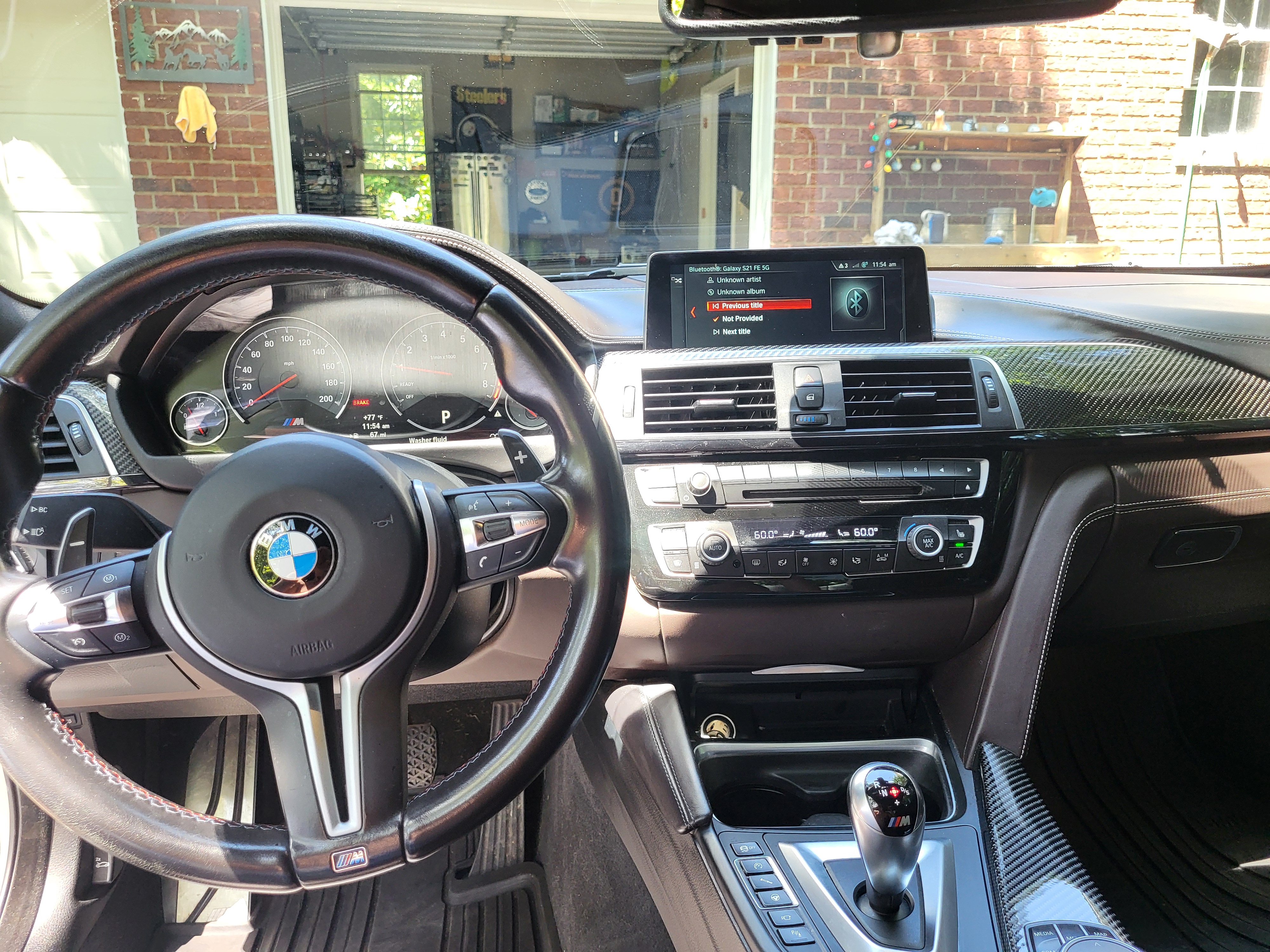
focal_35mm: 26
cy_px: 476
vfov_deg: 53.1
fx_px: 954
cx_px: 635
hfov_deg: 67.3
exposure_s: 1/120
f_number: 1.8
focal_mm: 5.4
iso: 160
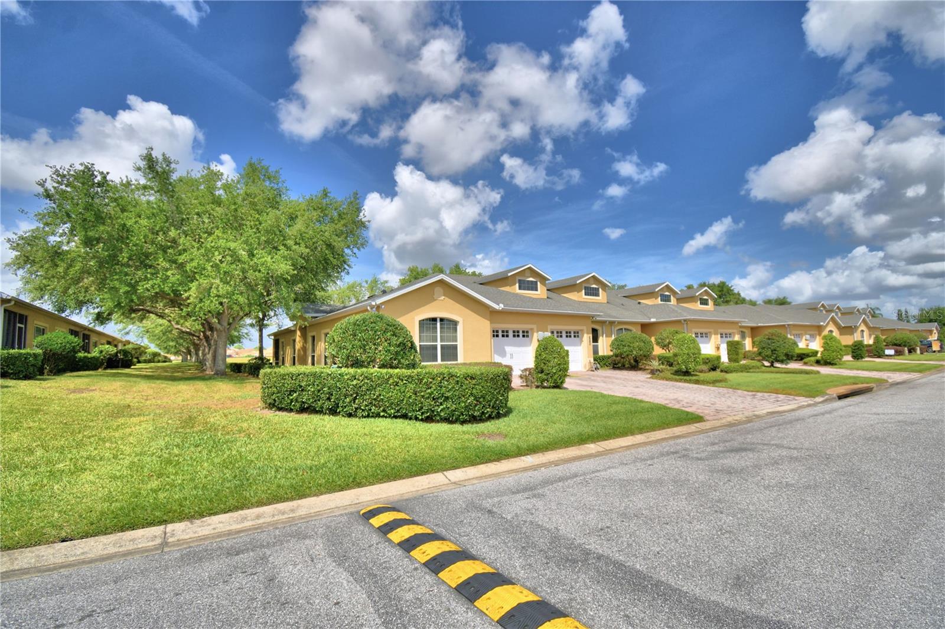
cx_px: 472
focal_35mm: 15
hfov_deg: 100.4
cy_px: 314
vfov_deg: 77.3
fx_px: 394
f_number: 4.5
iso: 100
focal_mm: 10
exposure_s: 1/1600
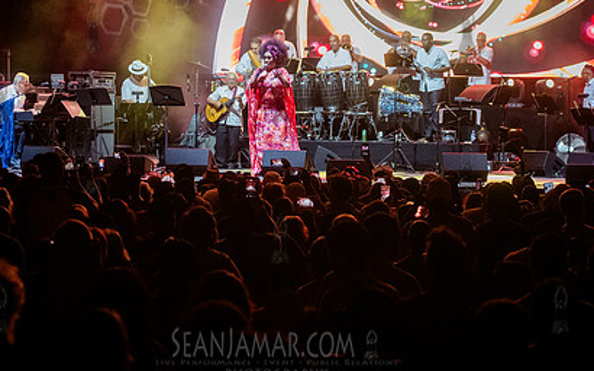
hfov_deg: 18.0
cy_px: 98
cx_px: 280
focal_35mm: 116
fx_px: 1877
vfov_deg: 11.3
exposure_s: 1/500
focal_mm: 80
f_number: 4
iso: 6400
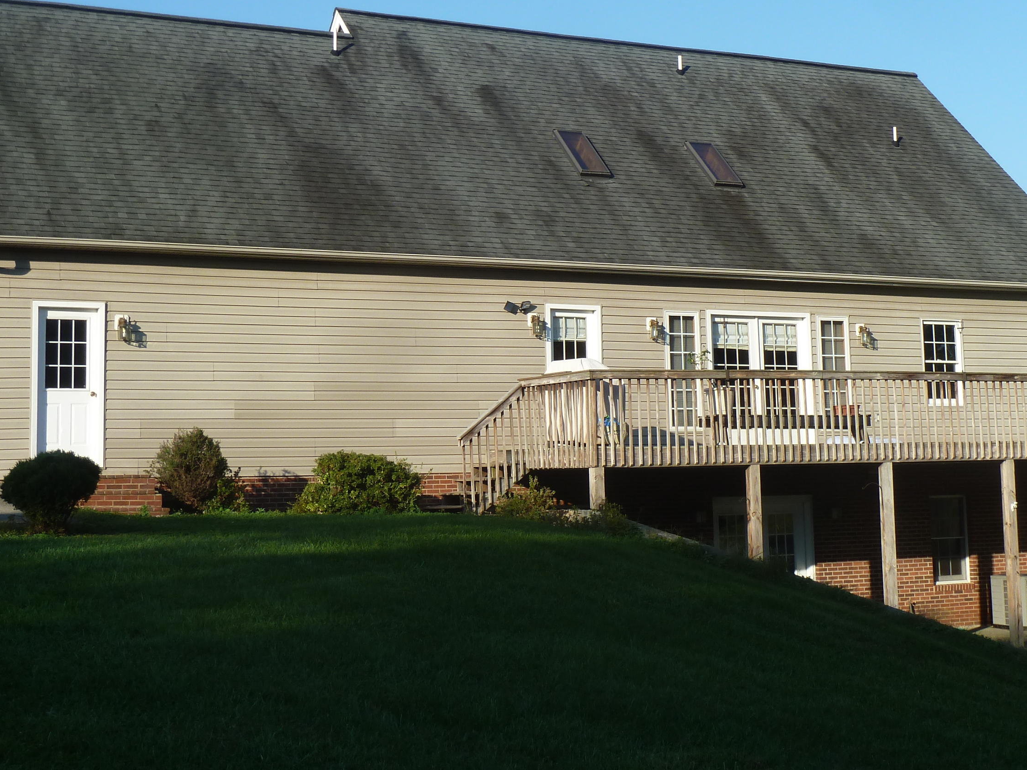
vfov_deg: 24.7
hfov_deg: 32.7
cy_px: 255
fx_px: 1751
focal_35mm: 59
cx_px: 466
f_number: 4
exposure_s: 1/320
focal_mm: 7.3
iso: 80
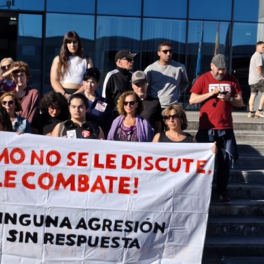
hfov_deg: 21.5
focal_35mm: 80
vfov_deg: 21.6
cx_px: 66
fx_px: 690
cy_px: 142
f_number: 1.7
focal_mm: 6.07
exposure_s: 1/360
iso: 50
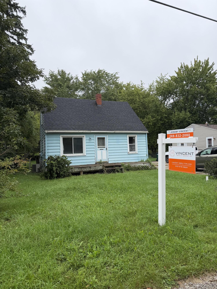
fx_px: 201
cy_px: 144
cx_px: 108
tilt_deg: +2.0
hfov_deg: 56.8
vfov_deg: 71.6
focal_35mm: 24
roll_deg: +2.2
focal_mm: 6.76
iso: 80
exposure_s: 1/1192
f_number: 1.78
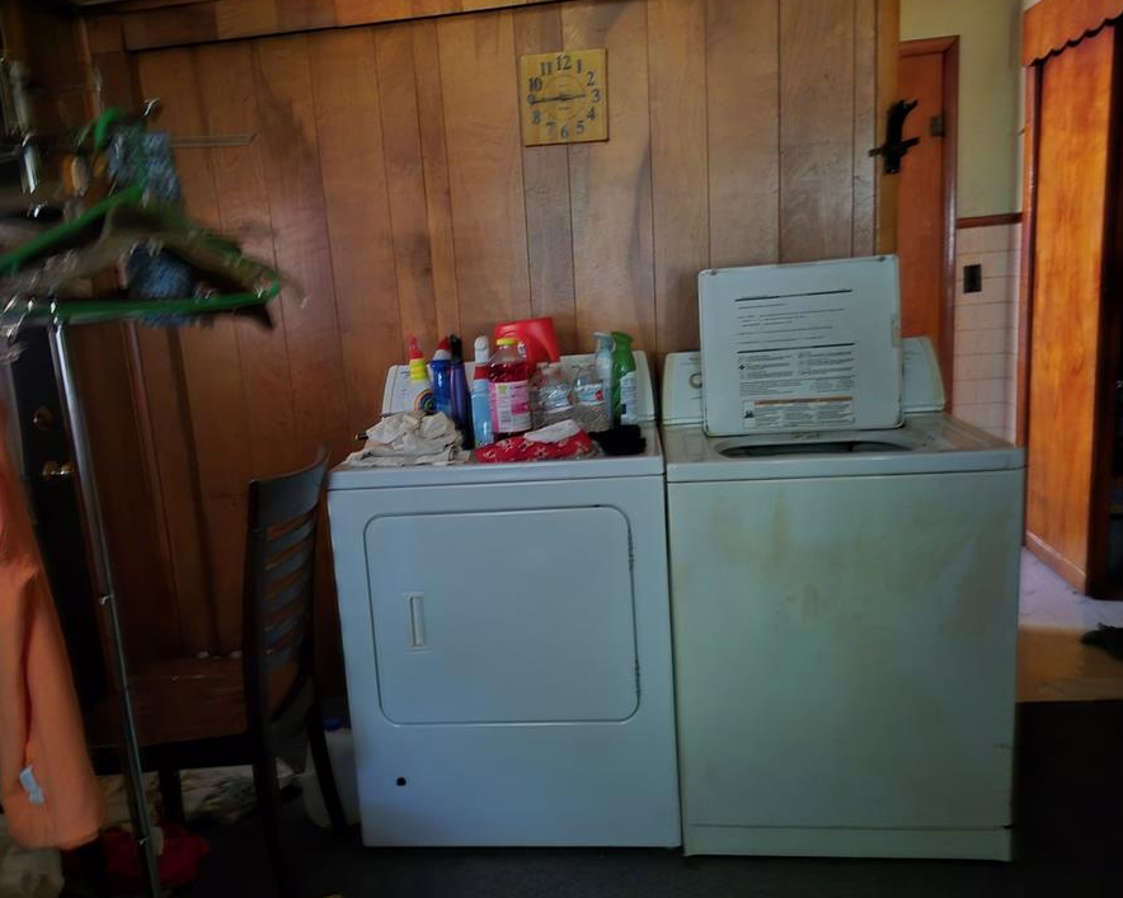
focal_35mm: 26
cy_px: 471
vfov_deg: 54.9
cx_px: 506
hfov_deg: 65.9
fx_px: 864
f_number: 1.8
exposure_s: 1/30
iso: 2000
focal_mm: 5.4
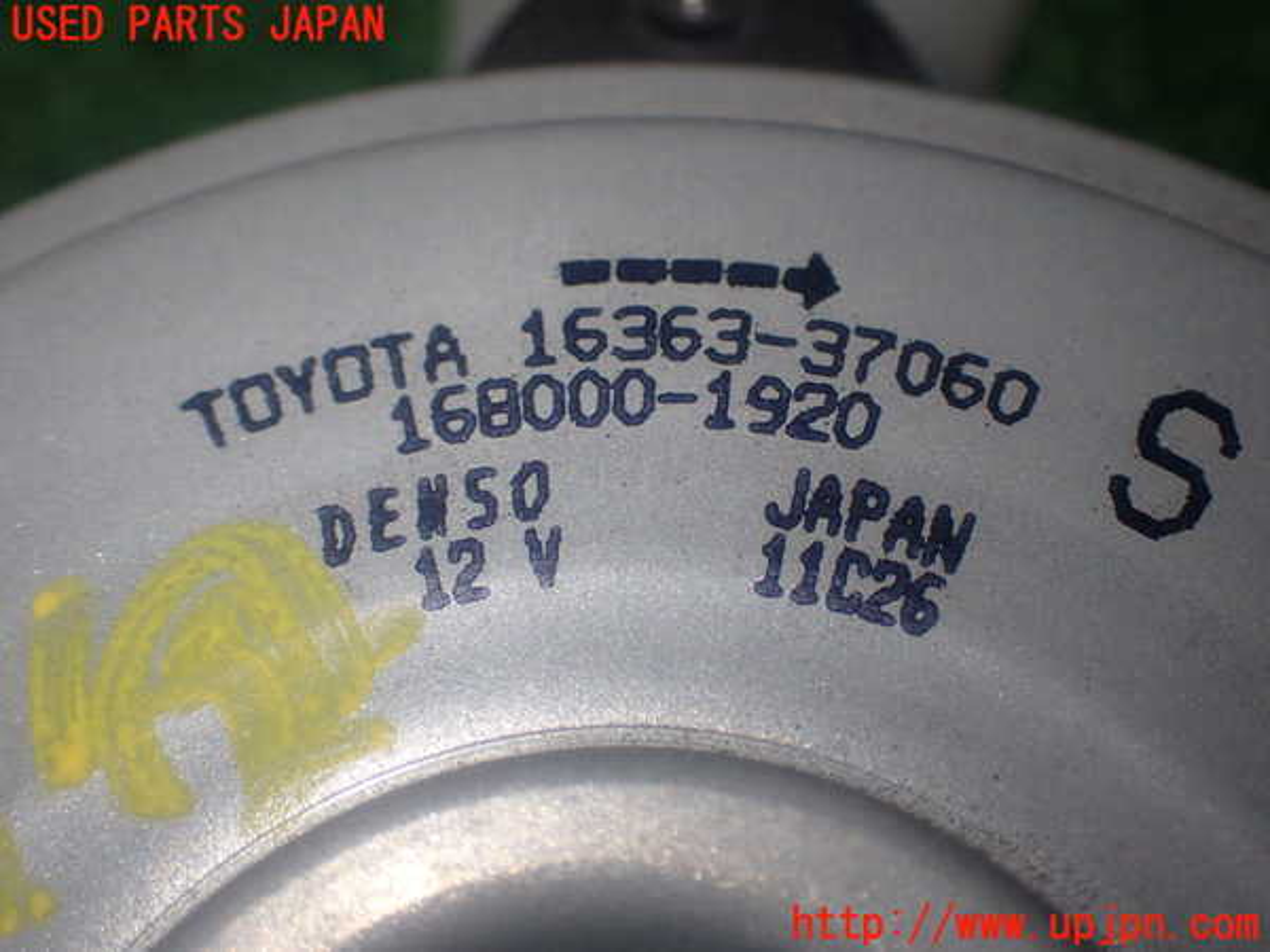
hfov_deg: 38.2
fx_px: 1834
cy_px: 476
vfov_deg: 29.1
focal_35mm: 50
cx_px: 635
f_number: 3.2
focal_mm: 9.01
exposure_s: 1/80
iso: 200
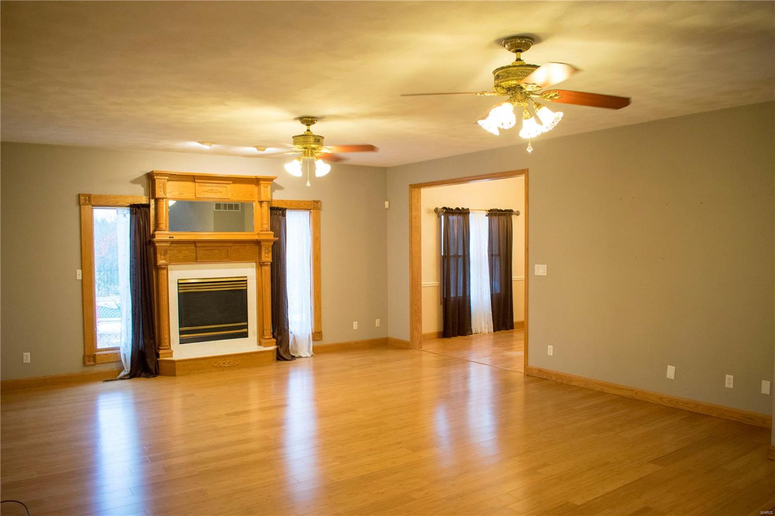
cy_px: 258
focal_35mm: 34
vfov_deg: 38.3
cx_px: 388
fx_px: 743
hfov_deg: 55.1
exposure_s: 1/2000
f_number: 5.6
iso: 12800
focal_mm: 23
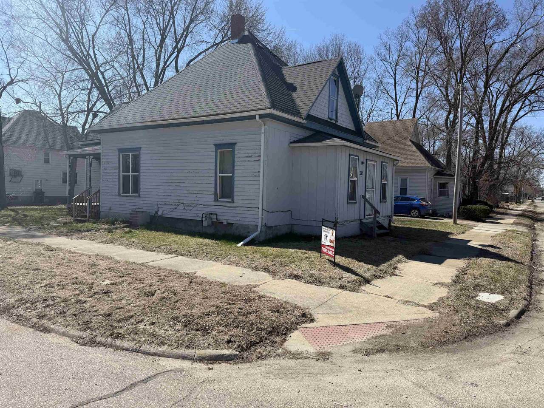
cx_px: 272
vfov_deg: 56.8
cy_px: 204
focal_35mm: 24
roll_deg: -1.8
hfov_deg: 71.6
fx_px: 377
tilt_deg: -2.7
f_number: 1.78
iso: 80
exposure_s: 1/4975
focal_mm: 6.76
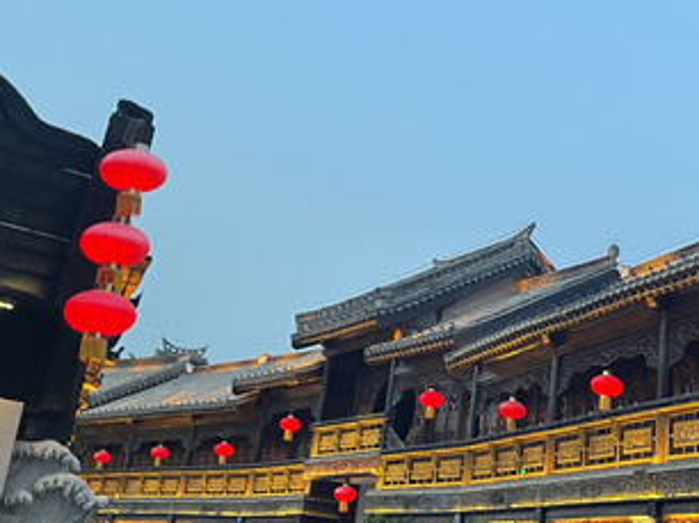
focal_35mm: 51
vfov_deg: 28.3
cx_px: 537
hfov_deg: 36.5
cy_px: 158
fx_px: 1029
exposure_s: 1/50
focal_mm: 4.2
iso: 64
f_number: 1.6
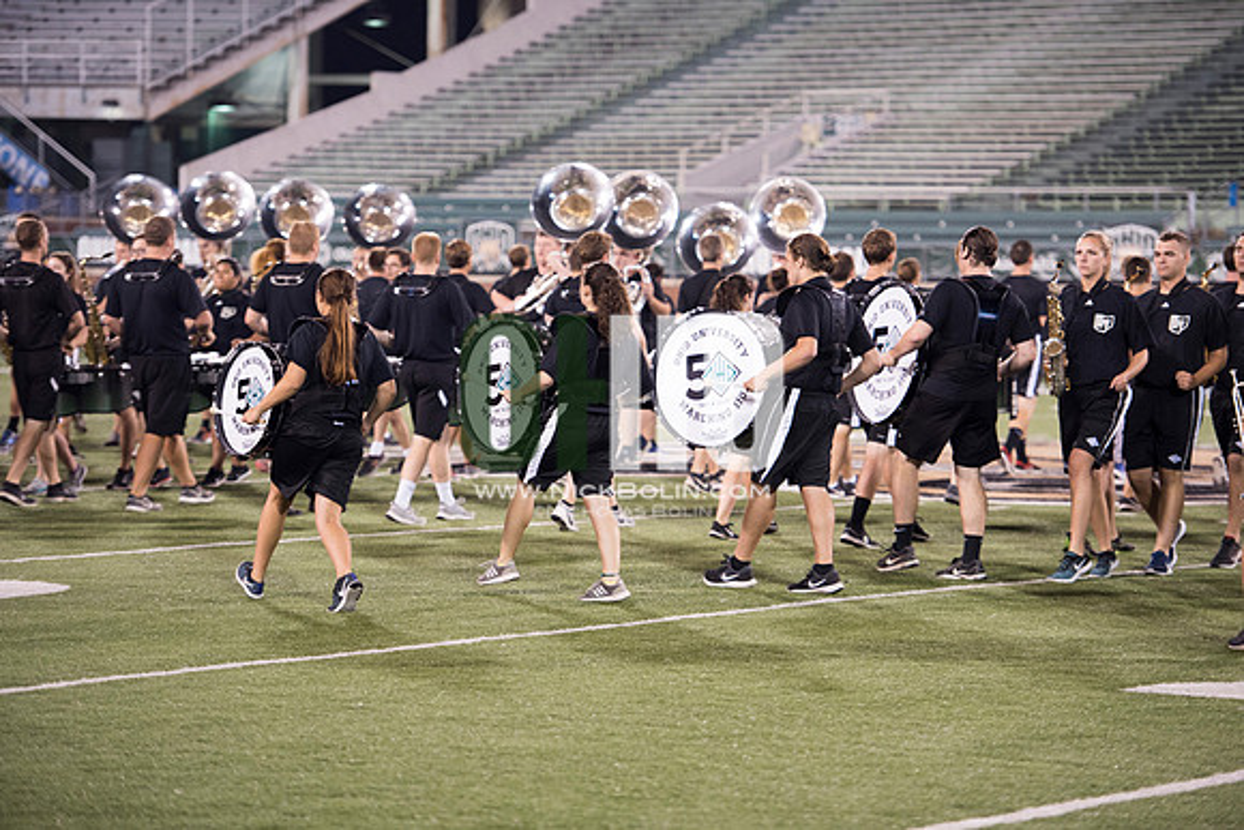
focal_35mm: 135
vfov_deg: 10.2
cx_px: 622
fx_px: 4666
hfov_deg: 15.2
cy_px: 415
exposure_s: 1/320
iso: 1000
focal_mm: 135
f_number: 2.8
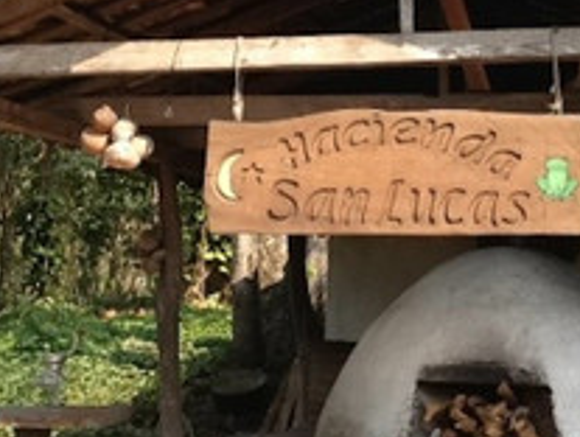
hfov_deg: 25.4
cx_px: 403
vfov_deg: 19.4
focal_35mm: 76
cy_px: 143
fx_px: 1276
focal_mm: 4.28
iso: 64
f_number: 2.4
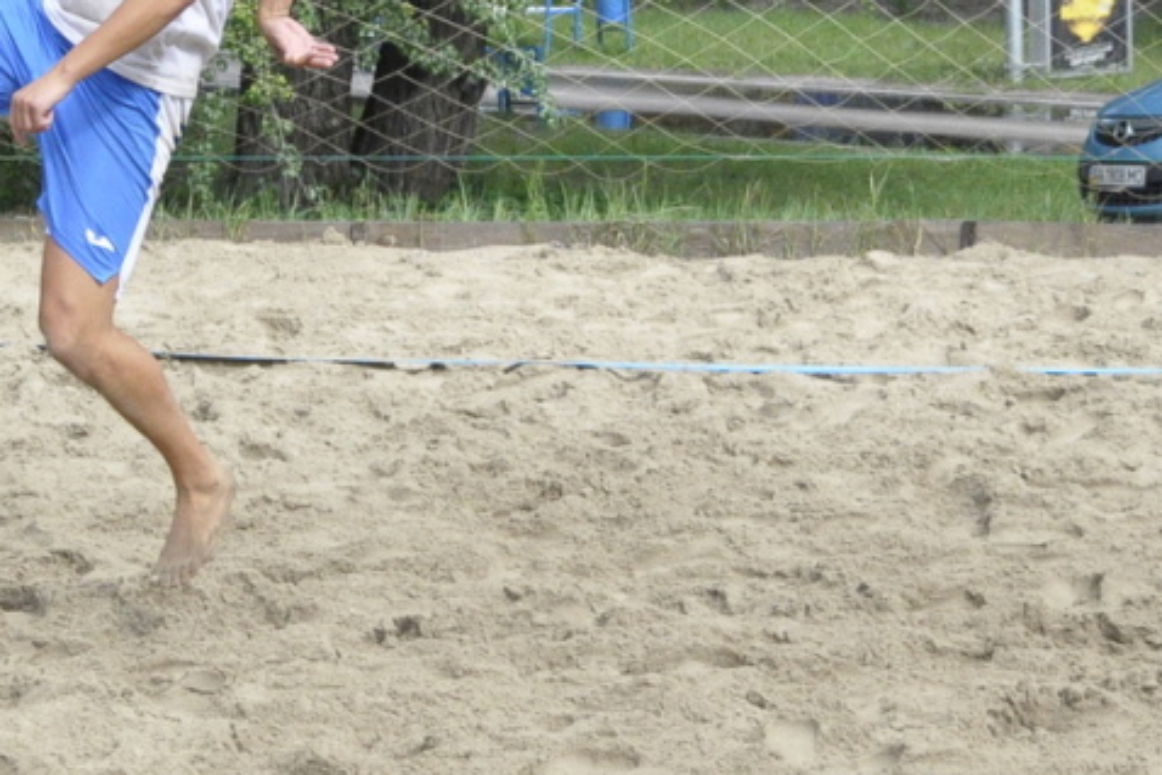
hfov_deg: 21.7
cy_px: -49
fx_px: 2906
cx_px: -46
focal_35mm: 90
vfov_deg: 14.9
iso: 2000
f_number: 5
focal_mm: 28
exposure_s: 1/3200
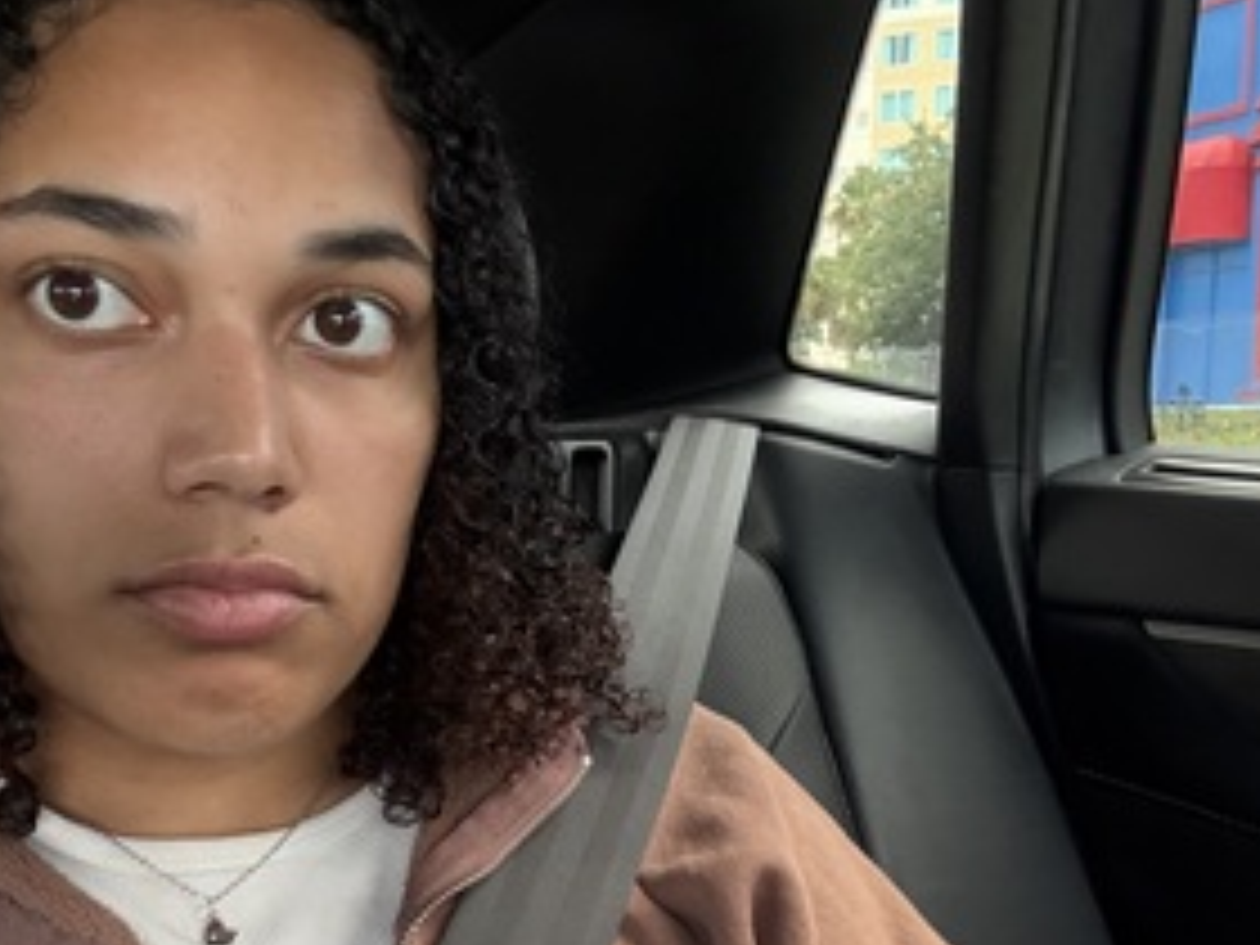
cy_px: 722
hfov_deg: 45.7
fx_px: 1492
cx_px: 580
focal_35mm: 41
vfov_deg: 34.3
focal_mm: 2.69
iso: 320
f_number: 1.9
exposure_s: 1/59
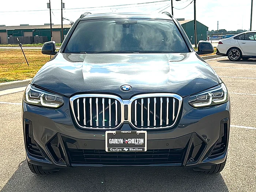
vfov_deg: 36.8
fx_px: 288
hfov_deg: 47.9
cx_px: 128
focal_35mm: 39
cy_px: 96
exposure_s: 1/5291
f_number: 1.78
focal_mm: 6.86
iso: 80
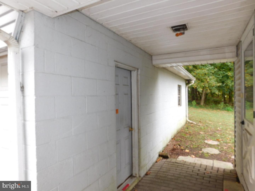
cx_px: 128
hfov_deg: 73.9
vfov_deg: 58.9
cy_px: 96
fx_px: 169
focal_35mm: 23
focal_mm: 4
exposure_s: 1/40
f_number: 3
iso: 125
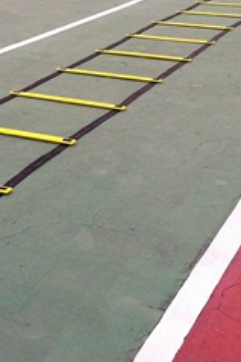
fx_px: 764
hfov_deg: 17.7
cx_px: 33
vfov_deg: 26.5
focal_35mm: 76
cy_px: 122
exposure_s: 1/133
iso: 80
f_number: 2.8
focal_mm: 3.85
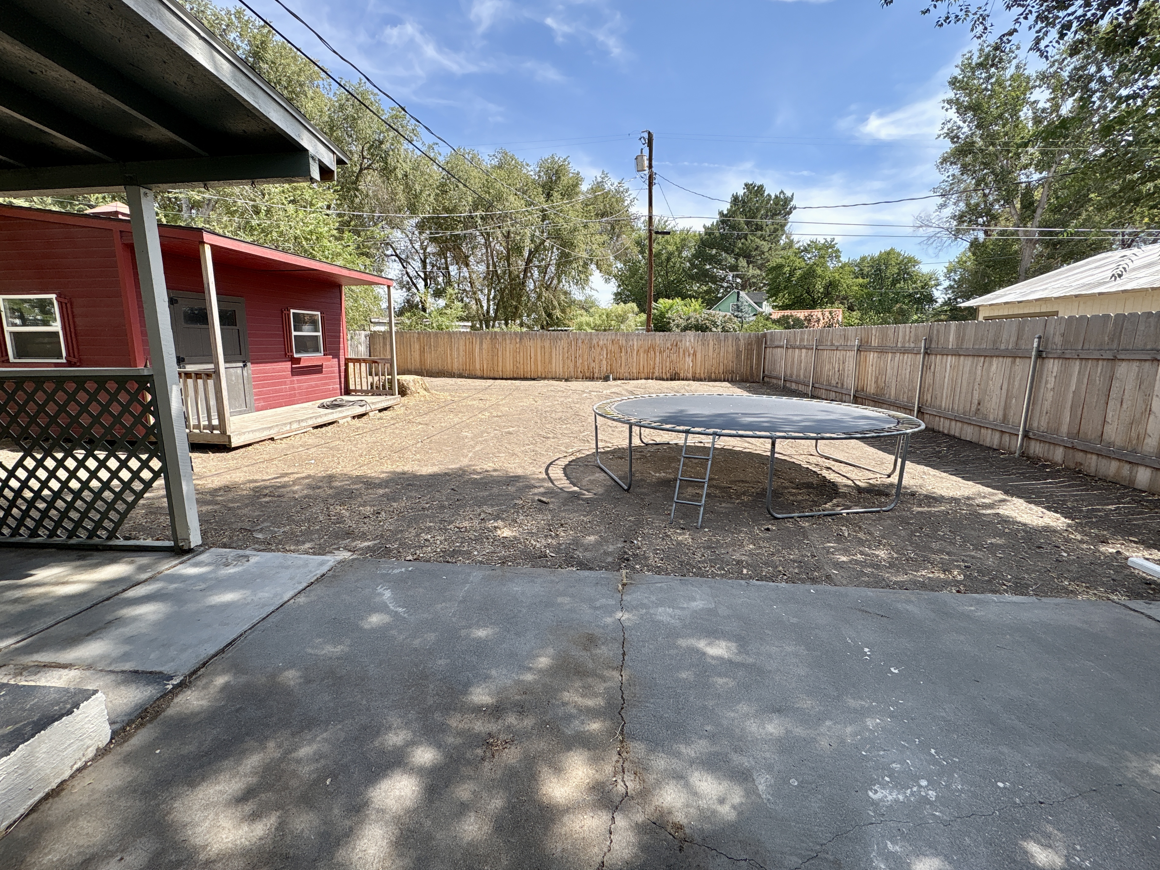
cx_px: 567
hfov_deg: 98.2
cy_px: 419
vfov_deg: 81.7
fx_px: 503
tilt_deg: -9.3
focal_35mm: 15
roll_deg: -0.1
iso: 50
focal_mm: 2.22
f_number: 2.2
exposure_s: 1/968
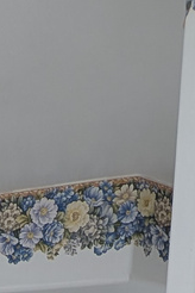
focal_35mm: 78
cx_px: -68
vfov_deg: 16.2
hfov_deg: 16.4
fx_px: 634
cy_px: 655
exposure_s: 1/32.3
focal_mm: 2.23
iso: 43
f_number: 1.95
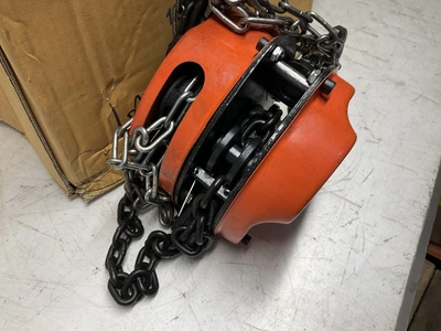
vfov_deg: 48.2
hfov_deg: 61.7
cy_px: 166
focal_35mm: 29
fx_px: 369
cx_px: 220
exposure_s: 1/120
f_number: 1.8
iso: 50
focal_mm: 3
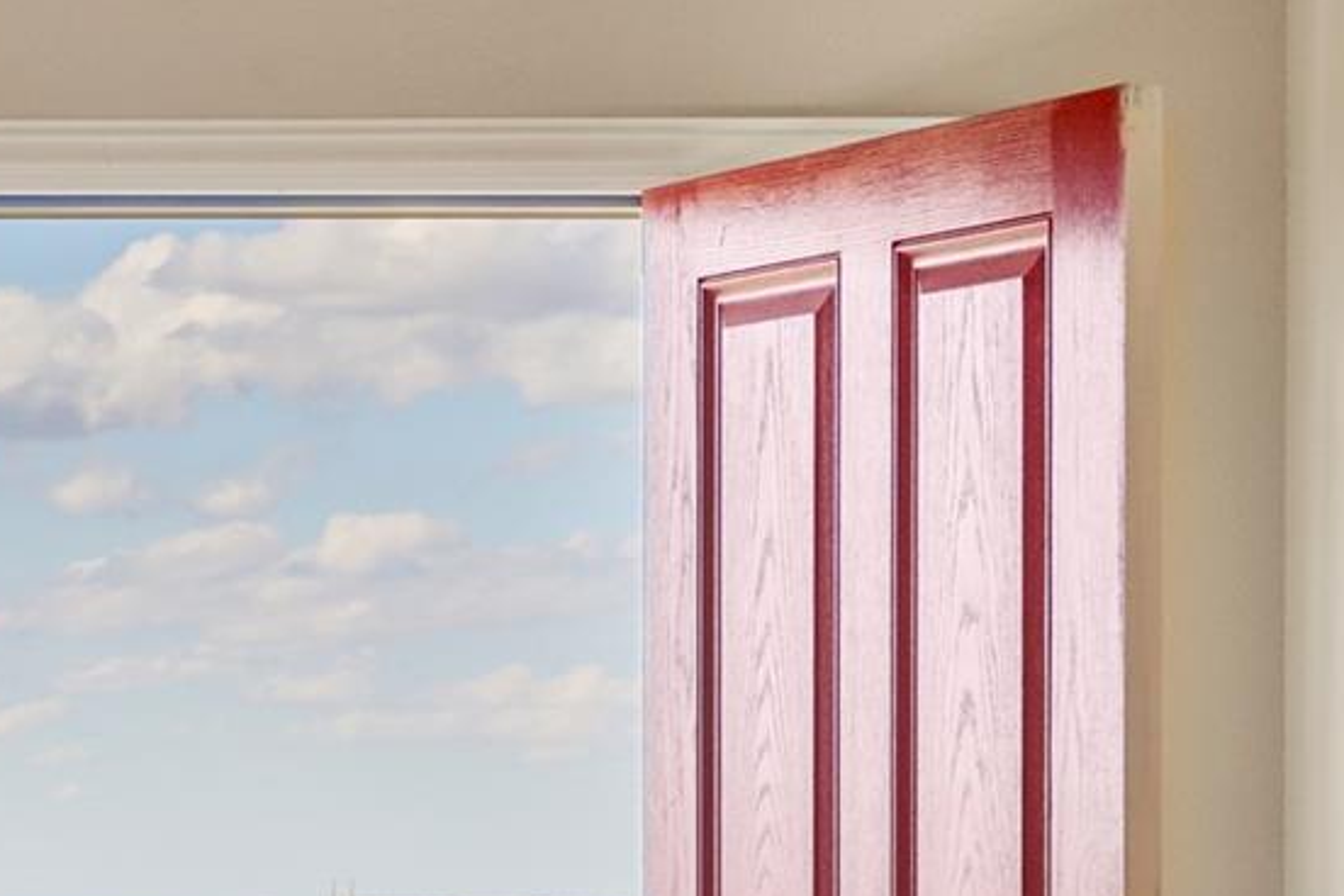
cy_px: 1035
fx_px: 6570
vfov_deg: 7.7
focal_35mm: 176
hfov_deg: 11.6
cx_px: 185
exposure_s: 1/50
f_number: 9
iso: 200
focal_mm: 60
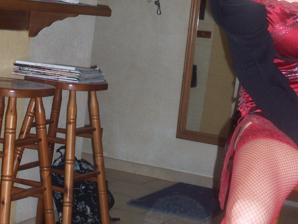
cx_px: 147
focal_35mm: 91
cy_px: 43
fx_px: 783
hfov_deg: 21.5
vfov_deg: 16.1
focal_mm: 10.8
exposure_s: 1/90
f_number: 4
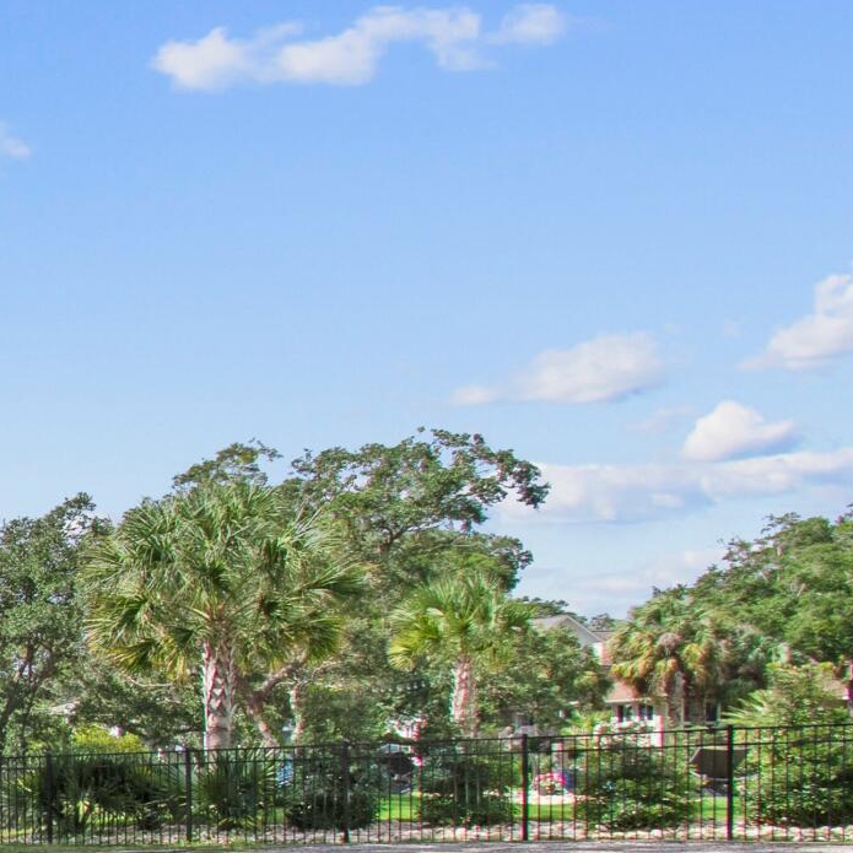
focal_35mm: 55
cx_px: -812
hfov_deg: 19.4
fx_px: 1533
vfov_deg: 29.8
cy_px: 766
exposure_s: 1/100
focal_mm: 10
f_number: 5
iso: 100
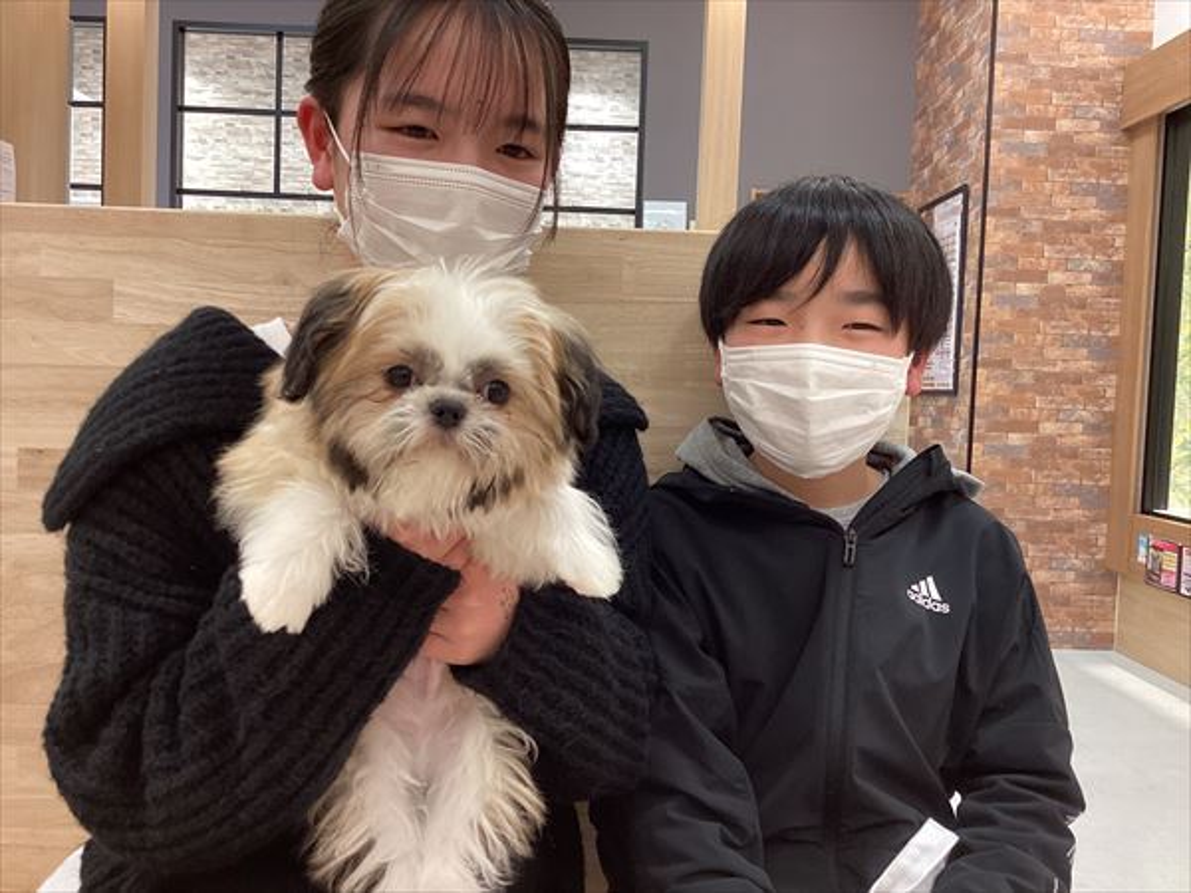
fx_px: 1067
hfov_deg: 58.4
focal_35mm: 31
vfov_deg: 45.4
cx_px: 596
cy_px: 446
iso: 100
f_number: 2.4
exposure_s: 1/60
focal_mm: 3.3
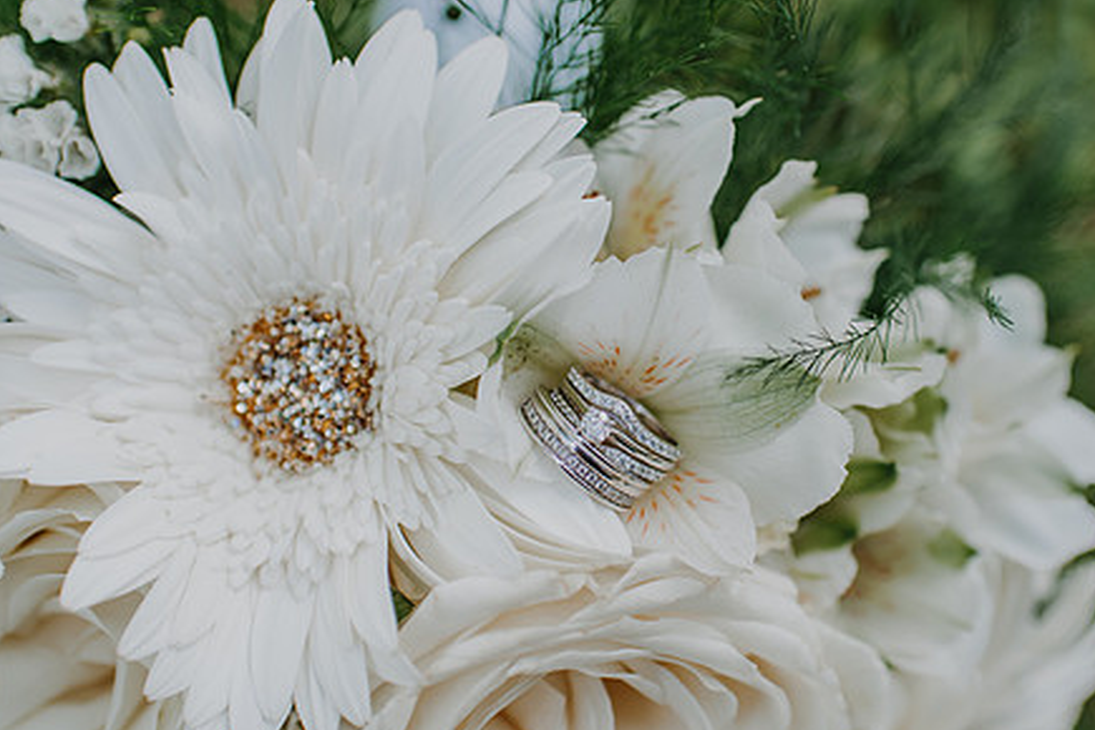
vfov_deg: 23.8
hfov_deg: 35.0
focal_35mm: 57
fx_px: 1734
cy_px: 356
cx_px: 603
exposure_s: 1/1000
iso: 100
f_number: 2.5
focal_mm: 35
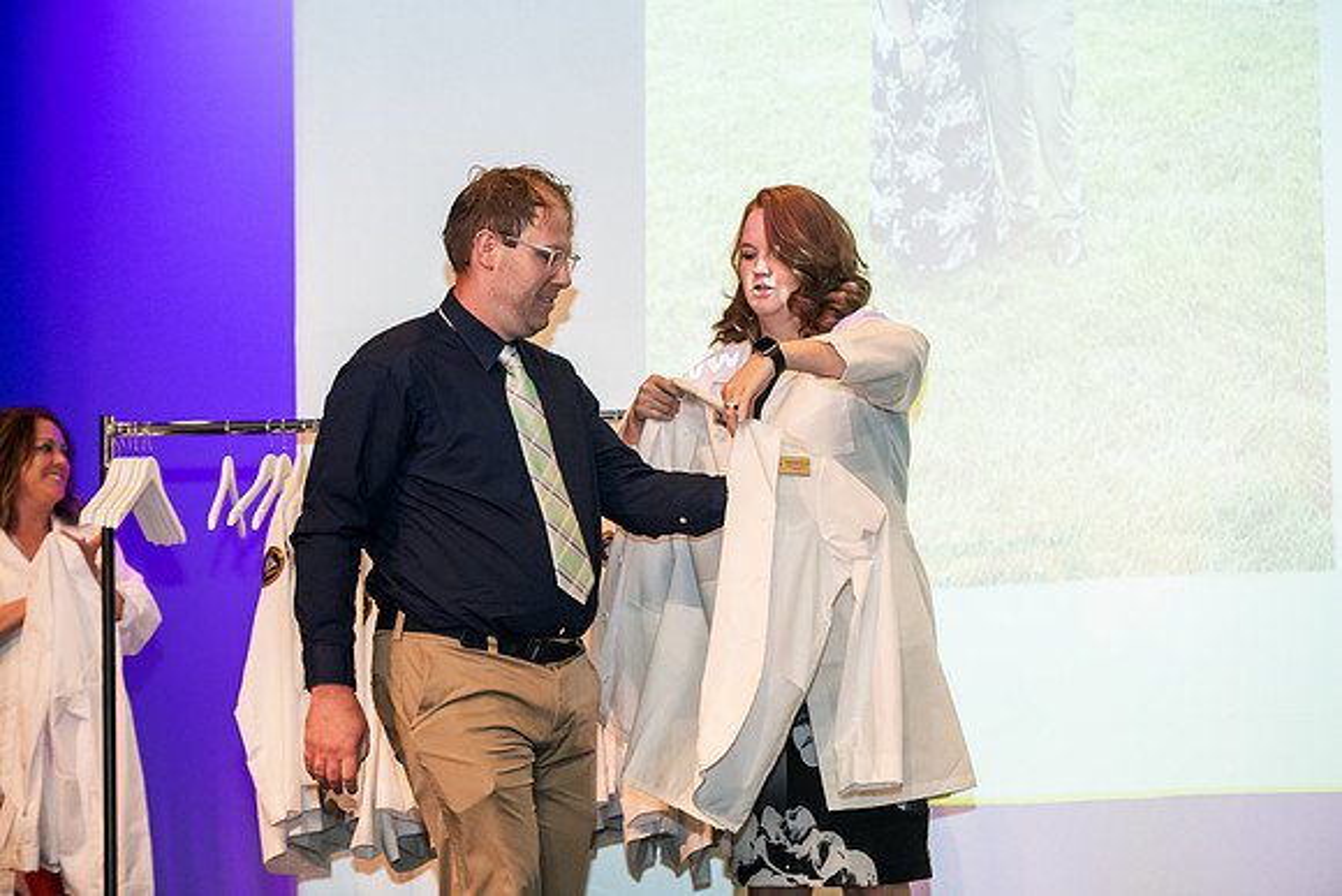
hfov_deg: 20.8
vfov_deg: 14.0
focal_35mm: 98
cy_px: 448
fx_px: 3654
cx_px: 671
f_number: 3.5
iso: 3200
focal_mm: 98
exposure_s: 1/200
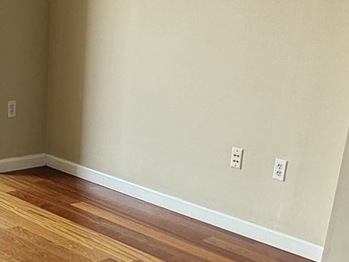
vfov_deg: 21.4
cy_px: 246
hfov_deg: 28.9
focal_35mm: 67
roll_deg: -5.3
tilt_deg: -22.0
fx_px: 675
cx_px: 136
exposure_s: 1/99
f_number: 2.2
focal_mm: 2.22
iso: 50
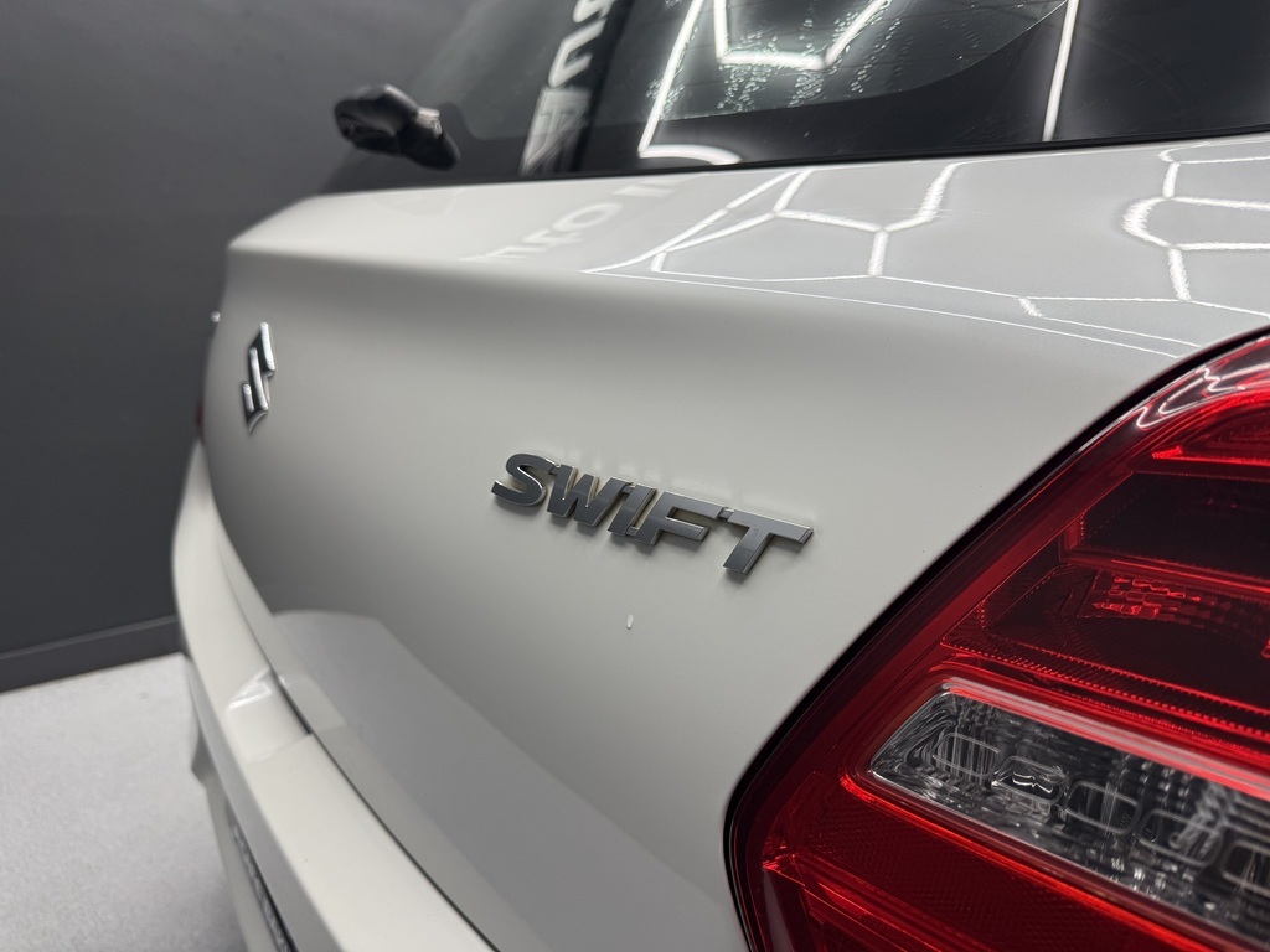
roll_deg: +2.1
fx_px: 881
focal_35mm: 24
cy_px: 476
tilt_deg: -15.2
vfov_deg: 56.8
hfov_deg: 71.6
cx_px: 635
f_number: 1.78
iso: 100
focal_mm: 6.76
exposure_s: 1/100
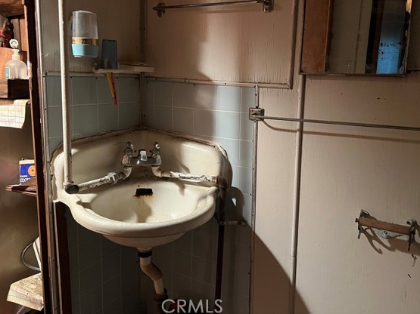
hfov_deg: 59.9
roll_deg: -2.3
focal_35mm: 30
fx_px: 364
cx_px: 223
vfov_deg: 46.7
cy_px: 136
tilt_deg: -8.6
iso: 500
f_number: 1.5
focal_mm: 5.7
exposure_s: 1/30
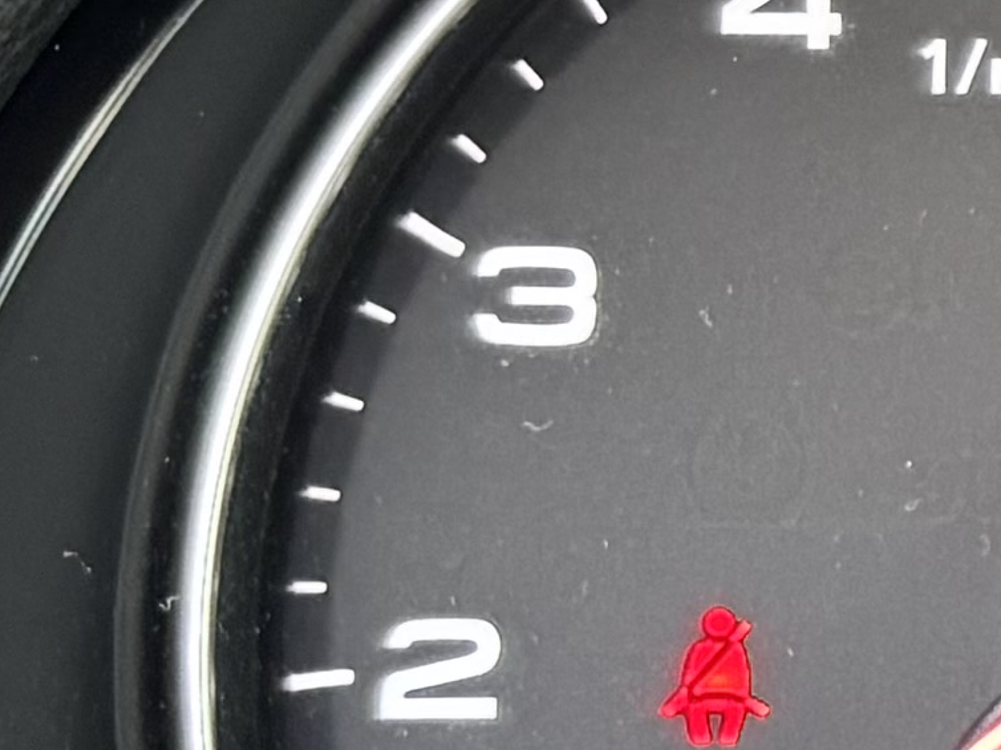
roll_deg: +1.5
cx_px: 2702
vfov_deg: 7.5
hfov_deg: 8.8
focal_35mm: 197
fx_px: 5695
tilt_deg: -6.7
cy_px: 100
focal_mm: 5.96
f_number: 1.6
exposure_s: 1/56
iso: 160
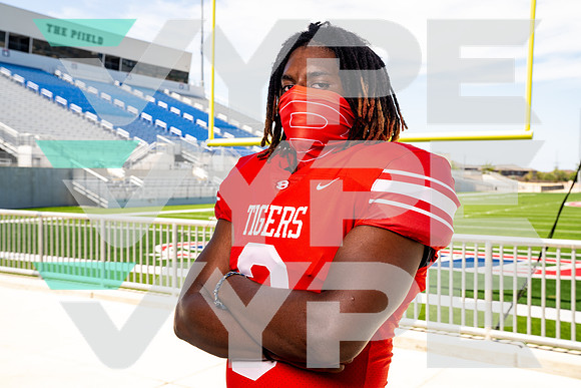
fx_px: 646
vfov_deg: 33.4
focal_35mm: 40
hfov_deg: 48.4
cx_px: 290
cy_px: 194
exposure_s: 1/125
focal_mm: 40
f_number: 8
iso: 100
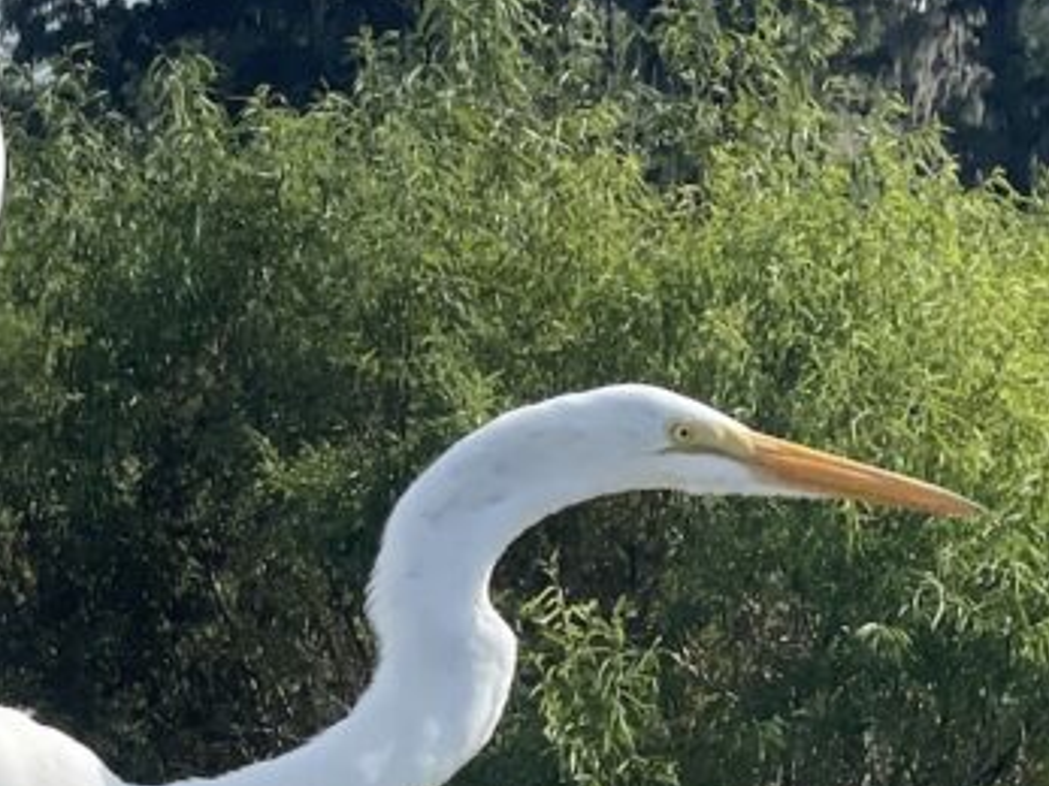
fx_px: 3635
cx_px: -12
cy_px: 868
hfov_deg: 16.1
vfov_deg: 12.1
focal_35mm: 120
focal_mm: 6
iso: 32
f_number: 2
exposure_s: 1/1845
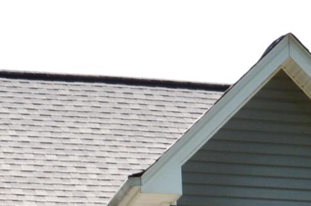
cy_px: 537
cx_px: 290
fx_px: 2468
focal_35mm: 286
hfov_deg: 7.2
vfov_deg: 4.6
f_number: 7.1
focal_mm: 31
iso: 100
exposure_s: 1/200
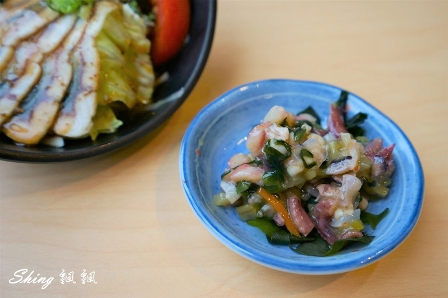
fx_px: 435
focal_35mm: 35
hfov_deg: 54.4
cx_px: 224
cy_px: 149
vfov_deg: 37.8
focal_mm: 35
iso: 1000
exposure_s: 1/500
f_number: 5
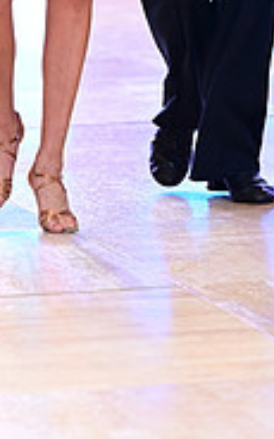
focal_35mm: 370
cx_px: 62
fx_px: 4421
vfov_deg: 5.6
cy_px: -196
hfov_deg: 3.5
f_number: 2.8
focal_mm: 115
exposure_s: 1/400
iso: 2000
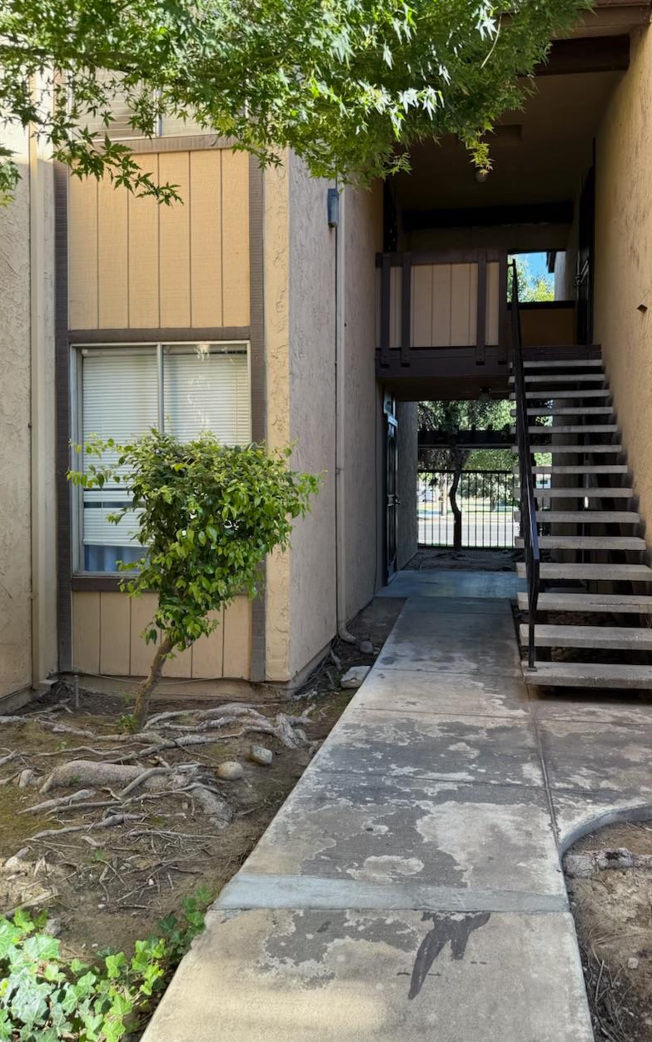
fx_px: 739
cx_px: 372
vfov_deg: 70.4
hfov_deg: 47.5
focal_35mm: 26
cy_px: 513
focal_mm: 6.76
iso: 100
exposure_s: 1/338
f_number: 1.78
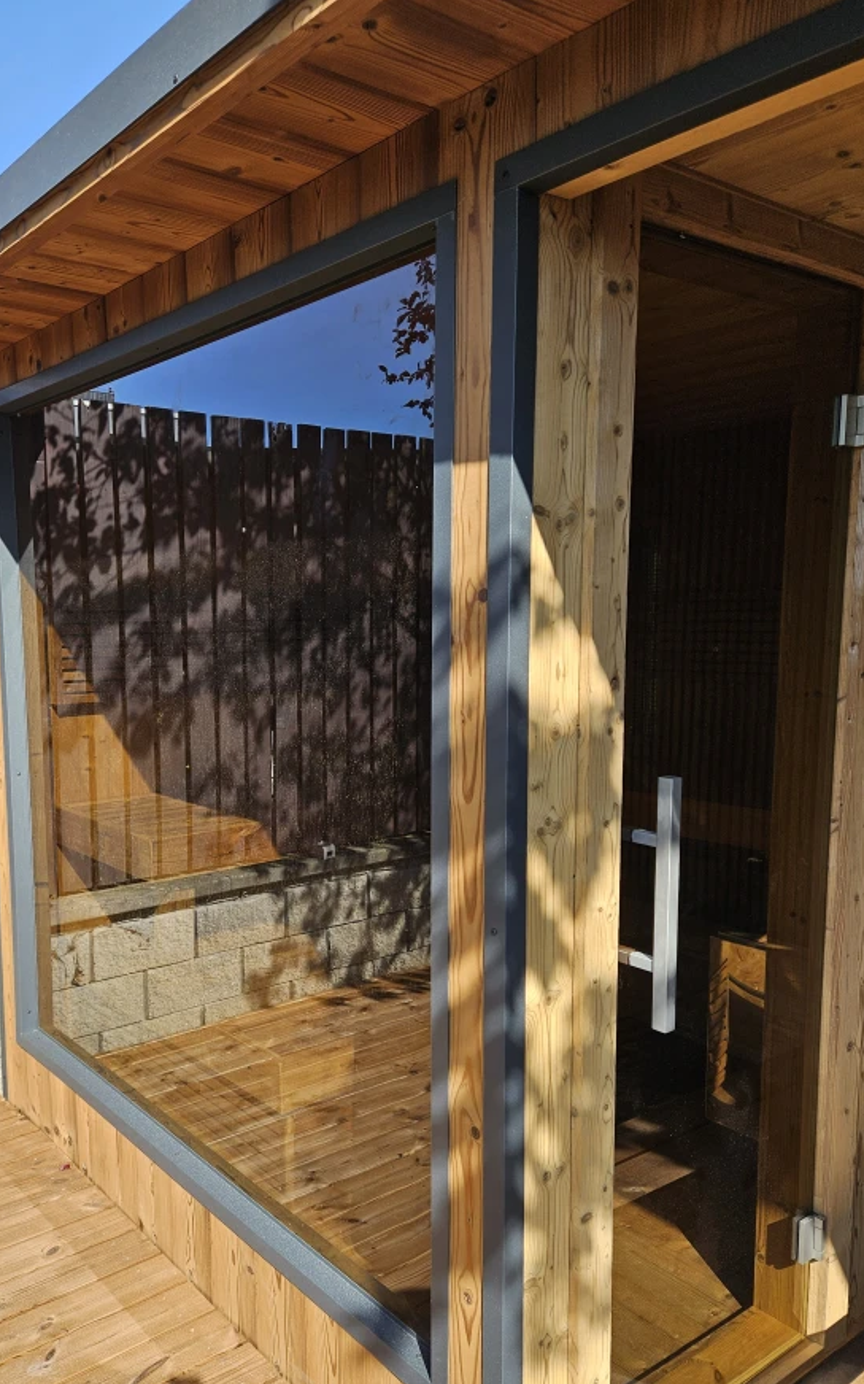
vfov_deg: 66.4
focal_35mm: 28
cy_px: 742
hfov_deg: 44.1
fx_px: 1055
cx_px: 313
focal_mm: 5.4
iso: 25
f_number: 1.8
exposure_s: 1/535
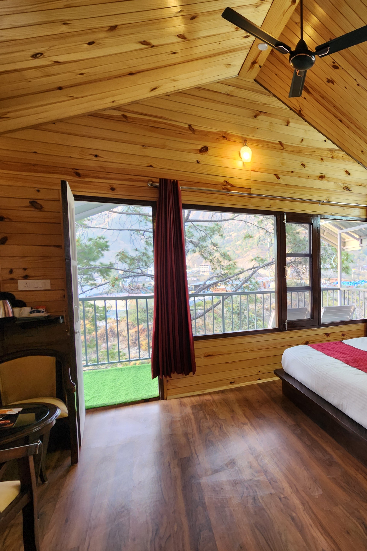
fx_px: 290
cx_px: 312
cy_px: 287
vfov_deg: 86.9
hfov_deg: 57.8
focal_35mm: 19
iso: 250
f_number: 2.2
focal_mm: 2.2
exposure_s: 1/50
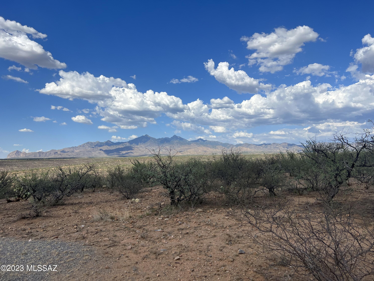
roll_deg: +1.1
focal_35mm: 26
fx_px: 281
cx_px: 187
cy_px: 140
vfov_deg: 53.1
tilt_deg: +3.6
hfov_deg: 67.3
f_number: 1.5
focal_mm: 5.7
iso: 50
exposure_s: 1/5882
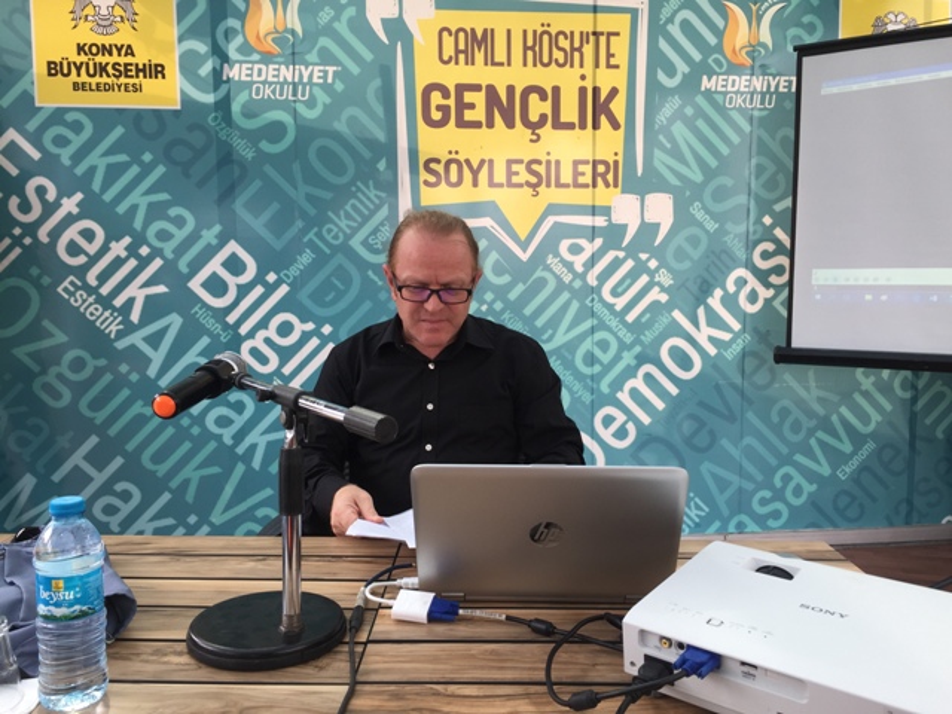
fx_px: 798
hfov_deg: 61.7
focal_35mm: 29
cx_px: 476
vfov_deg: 48.2
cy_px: 357
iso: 32
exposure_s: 1/100
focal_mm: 4.15
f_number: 2.2
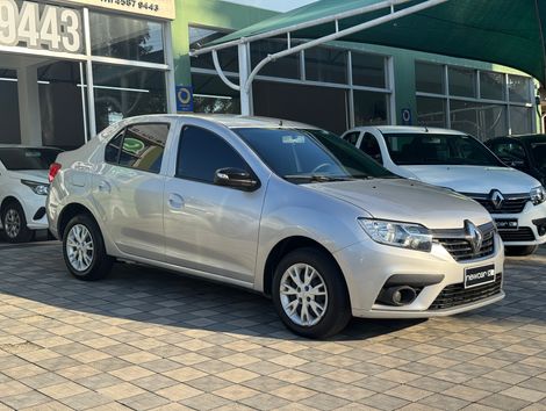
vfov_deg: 30.3
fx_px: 758
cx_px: 273
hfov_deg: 39.6
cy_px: 206
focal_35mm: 48
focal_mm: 6.76
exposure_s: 1/1597
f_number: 1.78
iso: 64
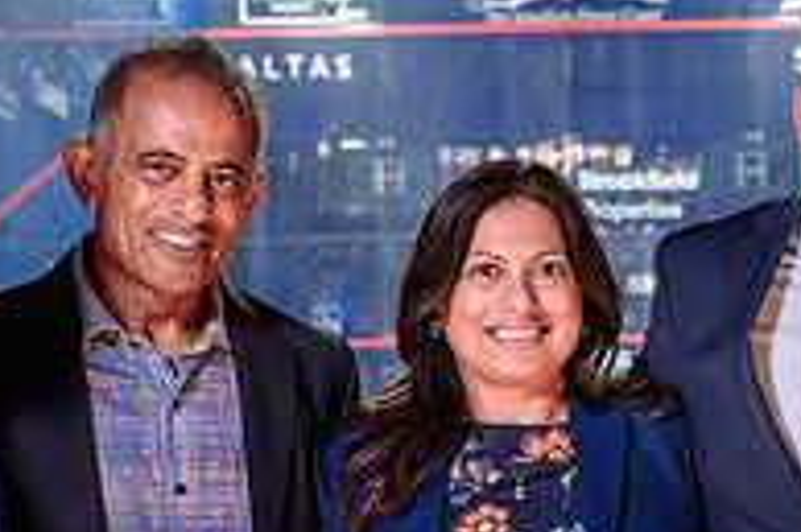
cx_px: 688
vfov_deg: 11.3
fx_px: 2645
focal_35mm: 119
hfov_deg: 17.0
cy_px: 584
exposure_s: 1/60
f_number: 4.5
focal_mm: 36
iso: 1000
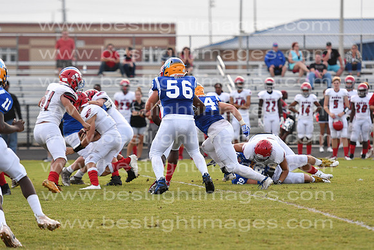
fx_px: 2416
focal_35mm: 232
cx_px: 187
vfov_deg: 5.9
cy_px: 125
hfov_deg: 8.9
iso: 1600
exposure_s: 1/2000
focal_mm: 155
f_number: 3.2
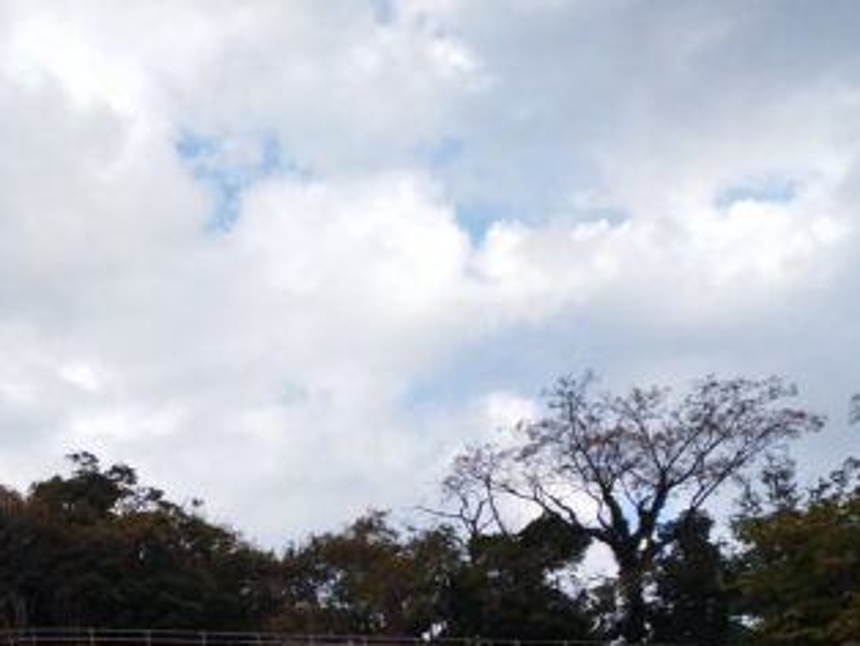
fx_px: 1641
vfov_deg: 21.2
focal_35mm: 66
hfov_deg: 26.3
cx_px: -156
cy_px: 701
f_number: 1.79
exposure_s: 1/1967
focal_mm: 4.7
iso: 49
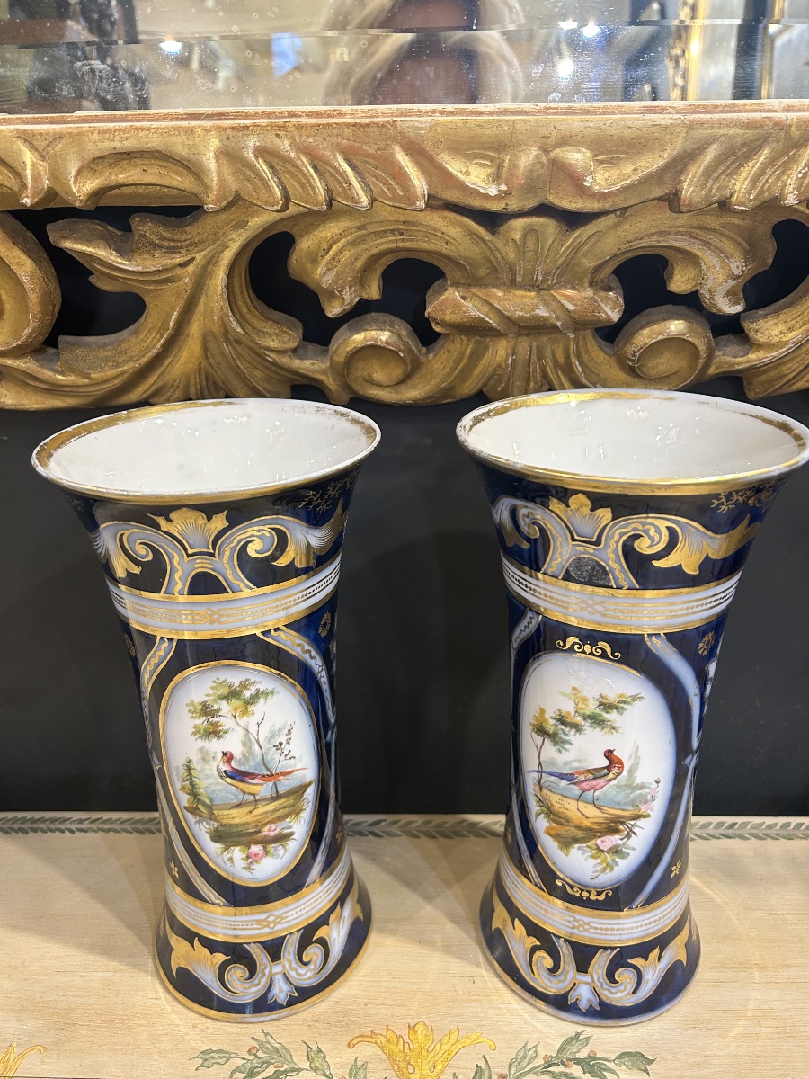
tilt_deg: -21.4
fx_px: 810
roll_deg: -0.3
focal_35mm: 26
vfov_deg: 67.3
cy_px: 540
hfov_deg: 53.1
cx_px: 404
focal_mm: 5.7
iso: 160
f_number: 1.5
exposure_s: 1/50
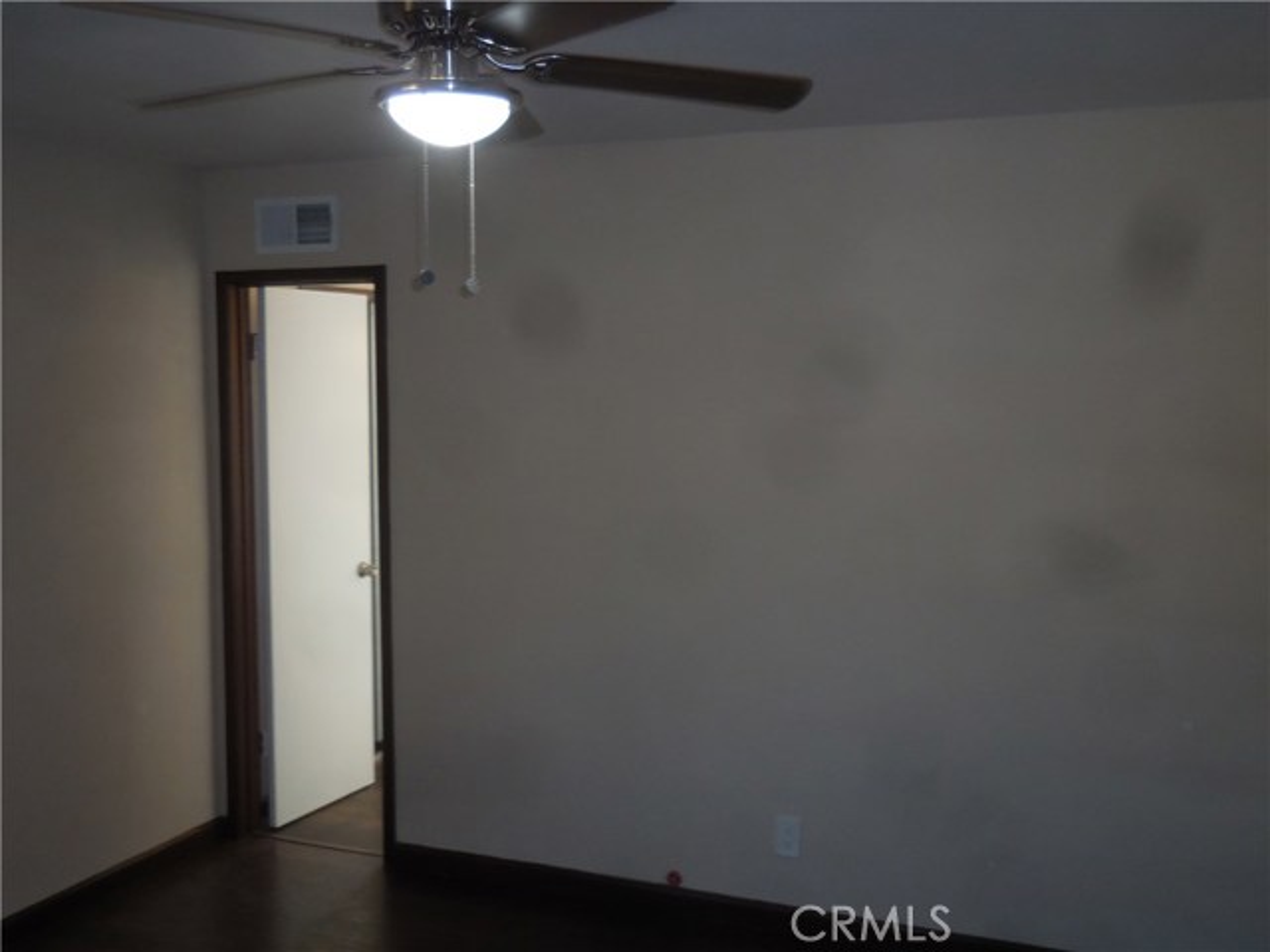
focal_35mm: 33
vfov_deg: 42.9
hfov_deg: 55.4
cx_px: 635
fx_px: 1211
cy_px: 476
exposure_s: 1/30
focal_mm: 5.9
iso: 200
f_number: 3.7
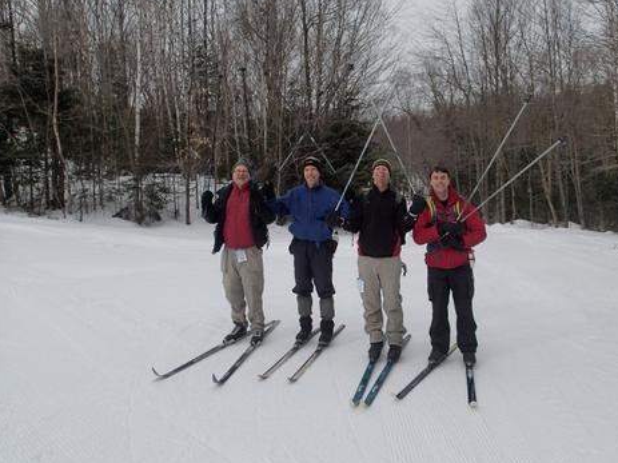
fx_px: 482
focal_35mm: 27
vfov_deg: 51.3
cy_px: 217
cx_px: 330
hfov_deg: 65.3
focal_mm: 4.5
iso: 100
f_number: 8
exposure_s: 1/160
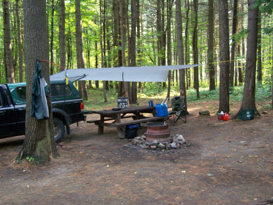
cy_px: 102
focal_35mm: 38
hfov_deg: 49.0
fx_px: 300
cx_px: 136
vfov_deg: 37.7
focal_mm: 6.3
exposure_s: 1/60
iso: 400
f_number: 2.8
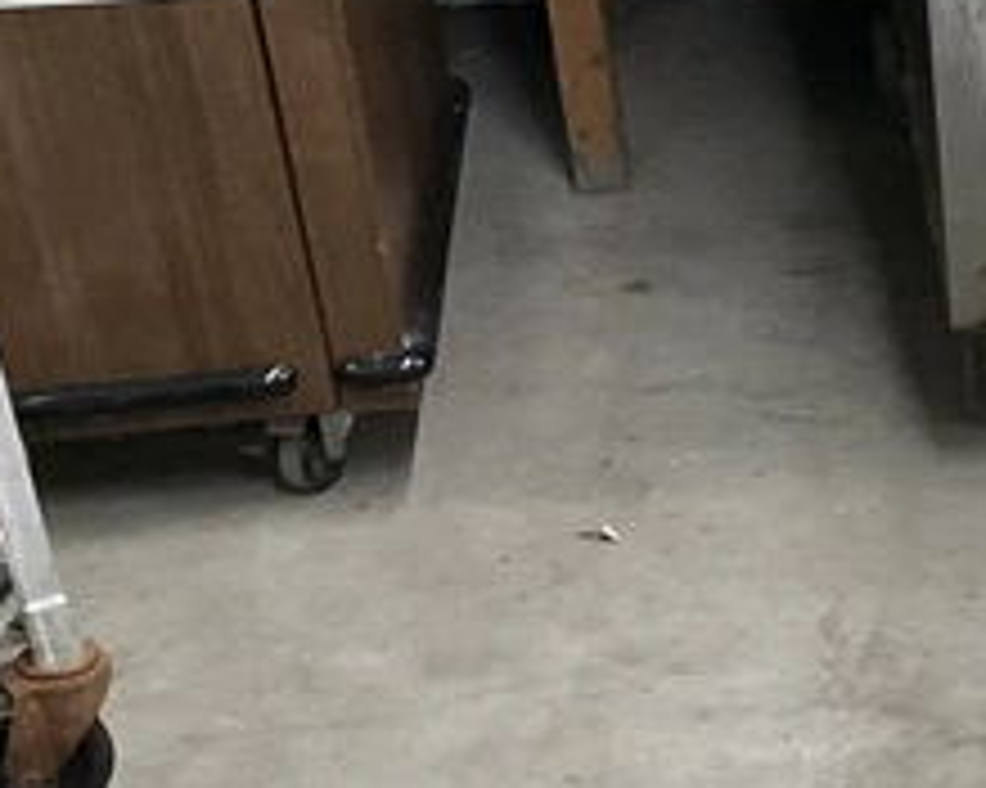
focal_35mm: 97
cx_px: 1675
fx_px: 2829
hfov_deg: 16.9
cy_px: 520
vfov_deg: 15.8
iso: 200
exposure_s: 1/60
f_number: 1.8
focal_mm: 3
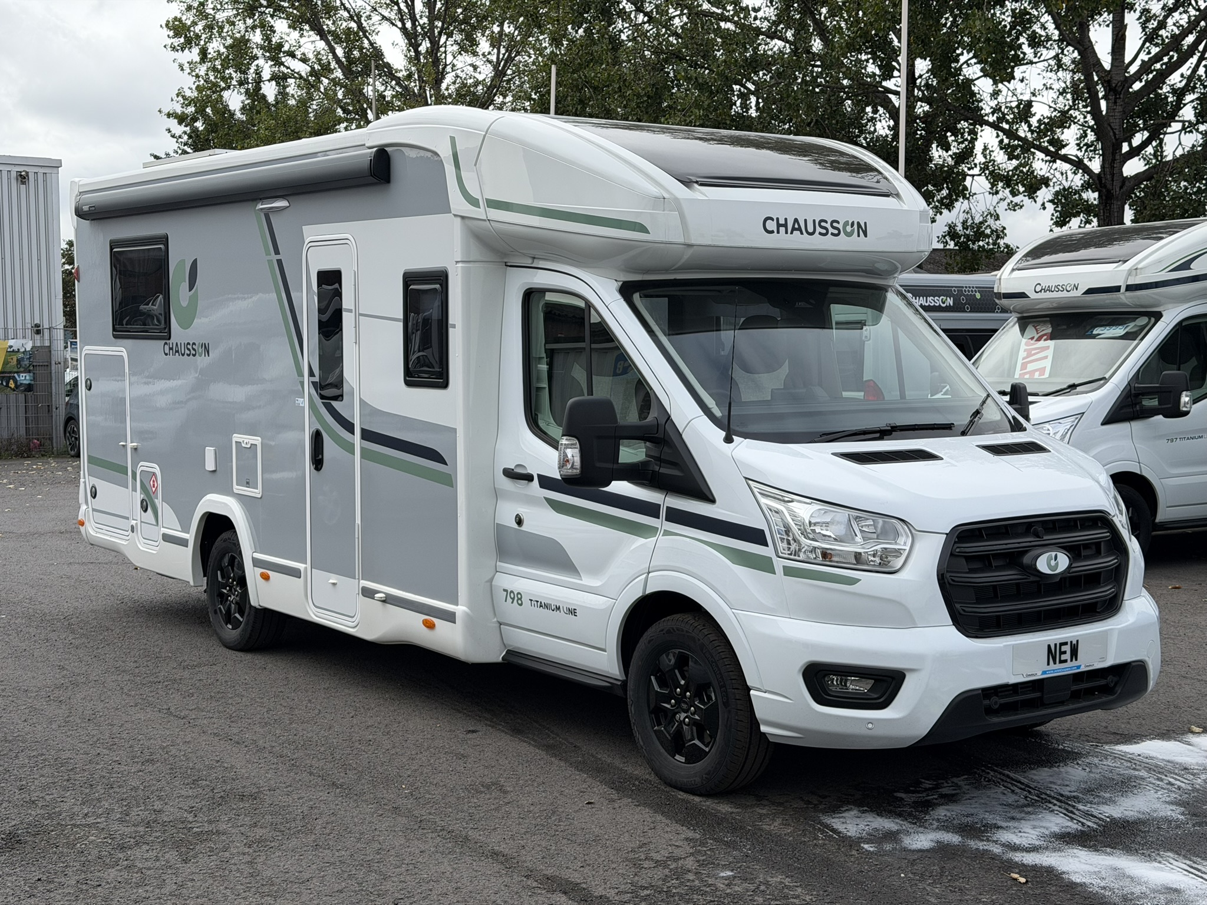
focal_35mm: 48
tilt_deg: -4.1
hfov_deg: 39.7
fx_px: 1674
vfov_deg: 30.3
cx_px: 604
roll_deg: +0.8
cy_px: 452
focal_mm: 6.76
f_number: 1.78
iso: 64
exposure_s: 1/2865
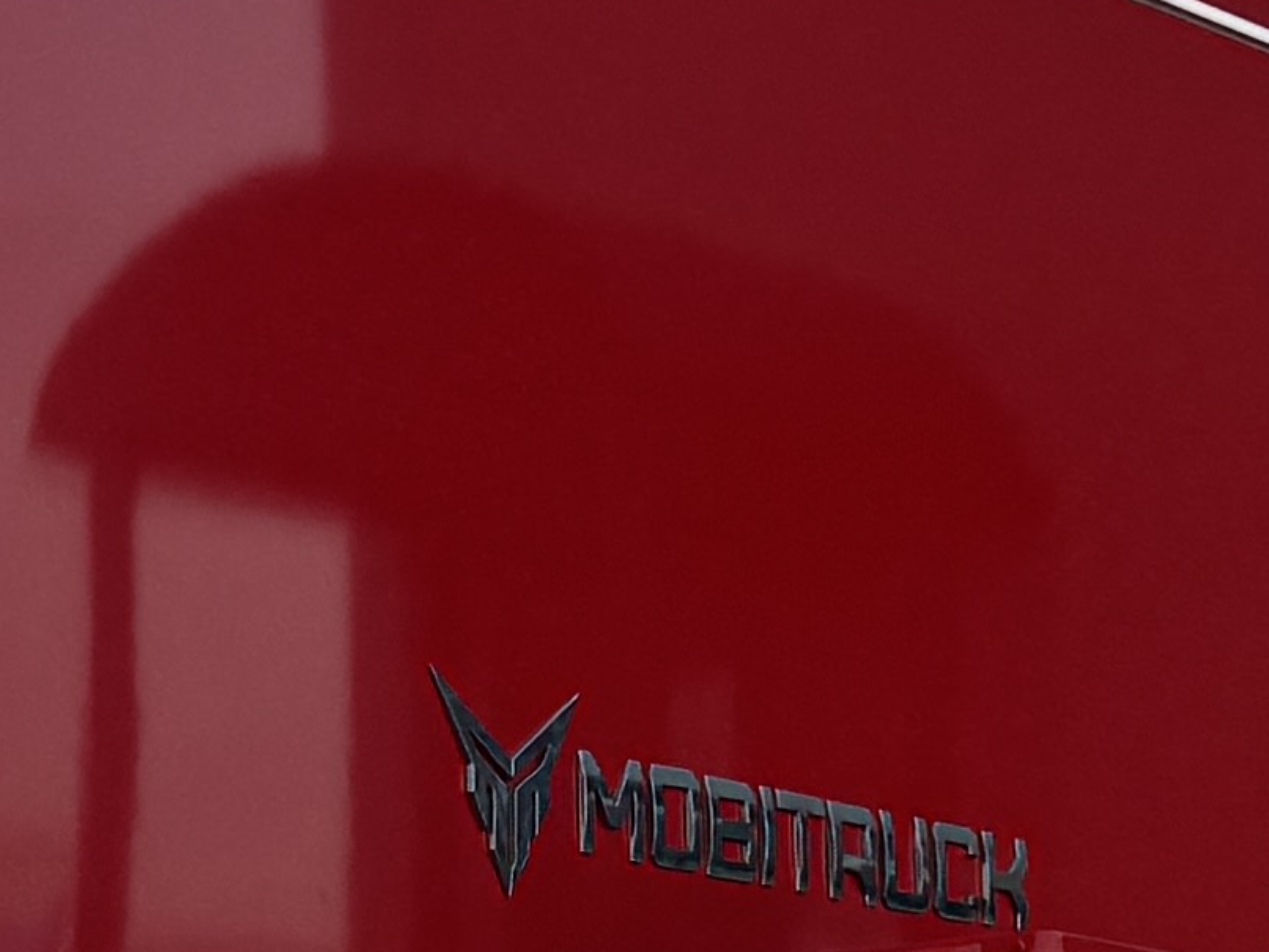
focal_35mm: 170
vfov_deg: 8.7
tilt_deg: +6.8
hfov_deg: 11.2
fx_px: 6234
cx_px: -620
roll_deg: +1.7
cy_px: 881
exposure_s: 1/7092
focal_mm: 6.76
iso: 80
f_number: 1.78
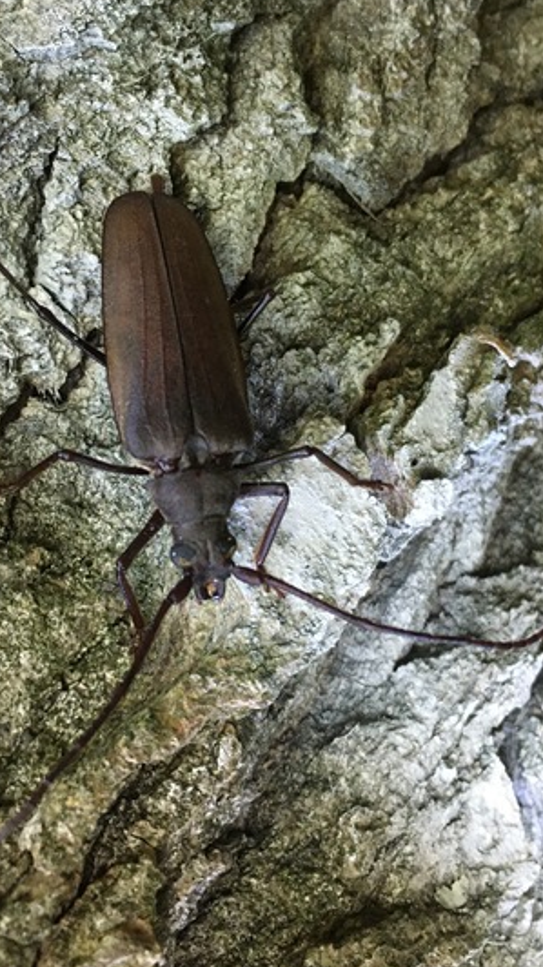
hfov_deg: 31.2
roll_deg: -40.4
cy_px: 442
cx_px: 271
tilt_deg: -23.4
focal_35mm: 38
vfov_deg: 52.7
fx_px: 973
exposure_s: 1/20
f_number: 2.2
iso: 200
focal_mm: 4.15
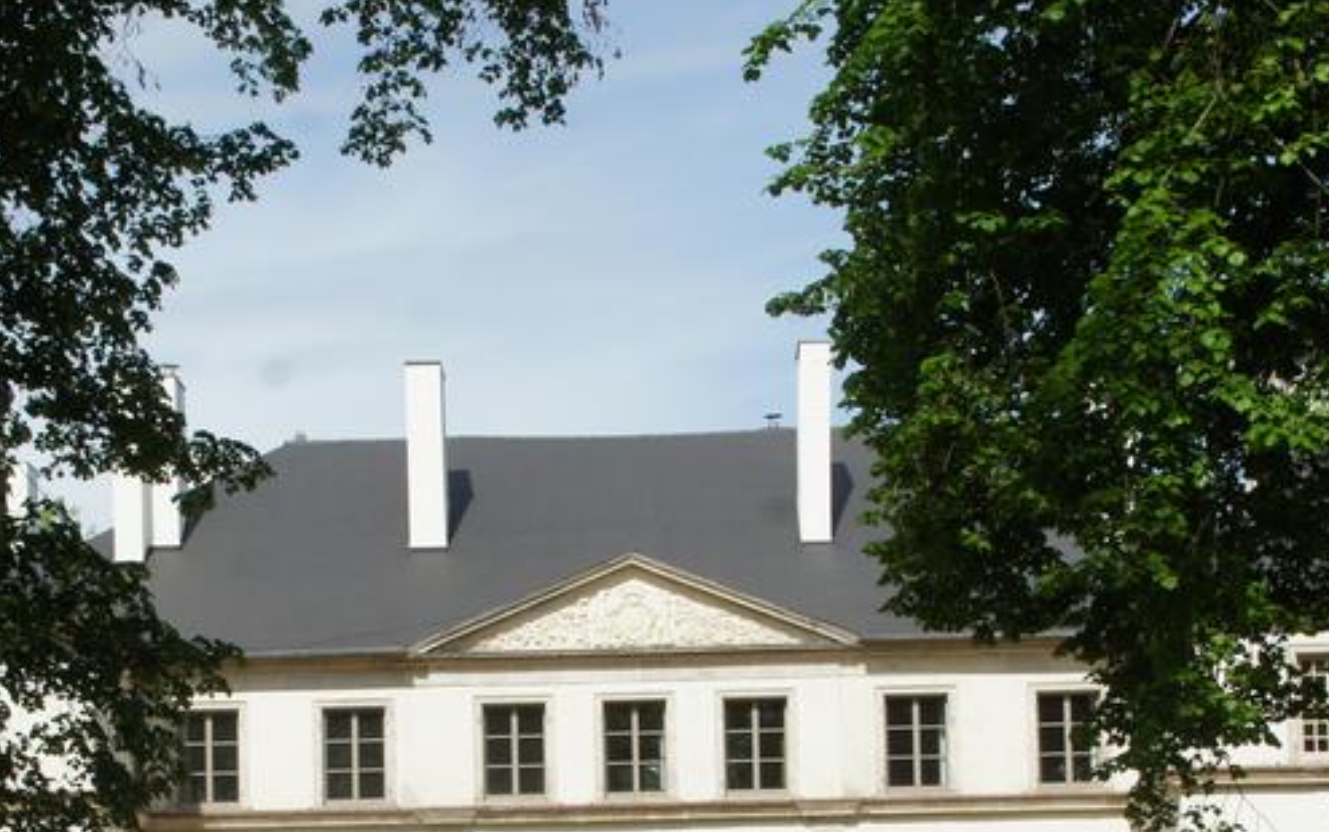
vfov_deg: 14.5
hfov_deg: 23.3
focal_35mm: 89
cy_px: 800
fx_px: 3225
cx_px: 556
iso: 200
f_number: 13
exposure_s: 1/250
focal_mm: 32
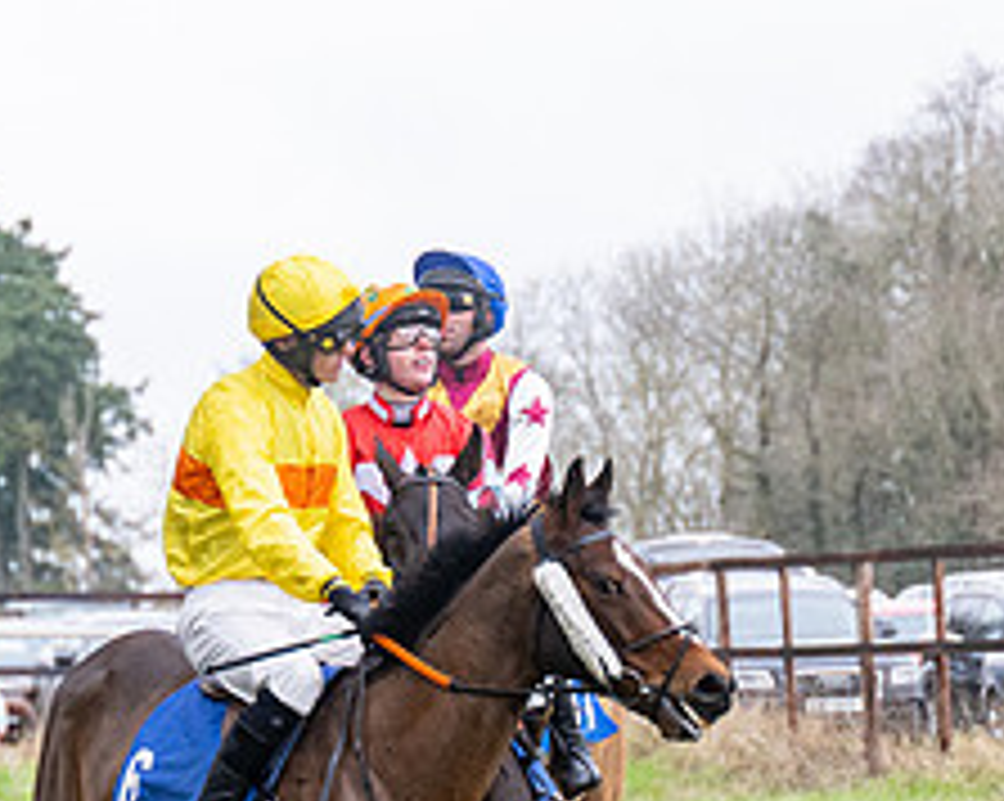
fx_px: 13627
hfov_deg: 4.2
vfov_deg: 3.4
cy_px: 537
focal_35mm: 459
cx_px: -364
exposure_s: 1/640
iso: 640
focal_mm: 102
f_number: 4
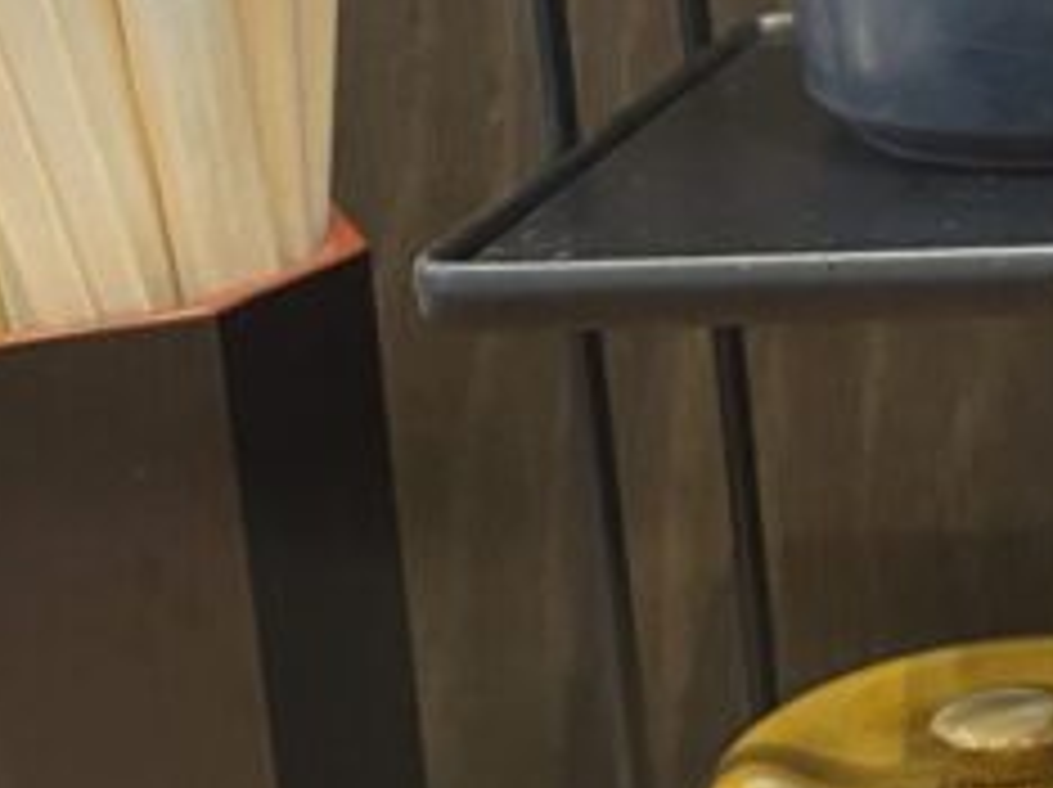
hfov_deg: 15.4
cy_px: 198
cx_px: 1764
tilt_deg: -14.1
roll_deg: +3.1
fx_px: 3464
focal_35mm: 114
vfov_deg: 12.9
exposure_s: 1/60
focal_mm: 4.25
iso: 250
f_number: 1.8
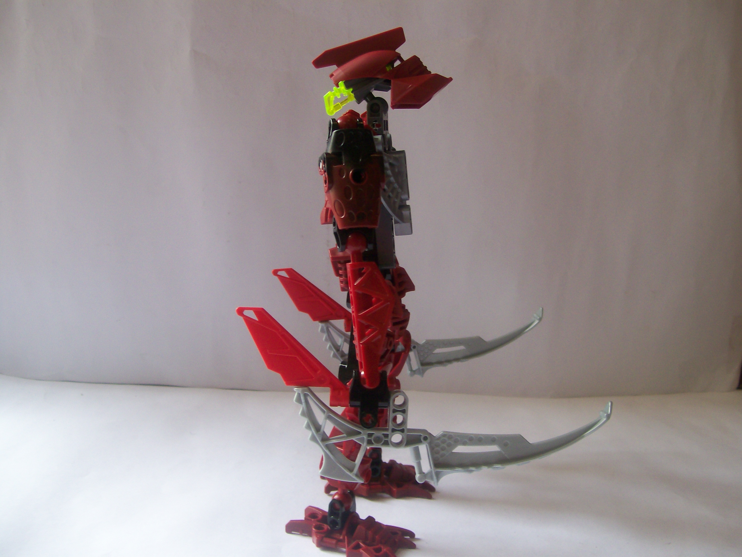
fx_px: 772
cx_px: 371
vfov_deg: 39.7
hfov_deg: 51.4
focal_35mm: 36
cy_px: 278
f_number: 2.7
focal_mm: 6
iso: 80
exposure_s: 1/46.3
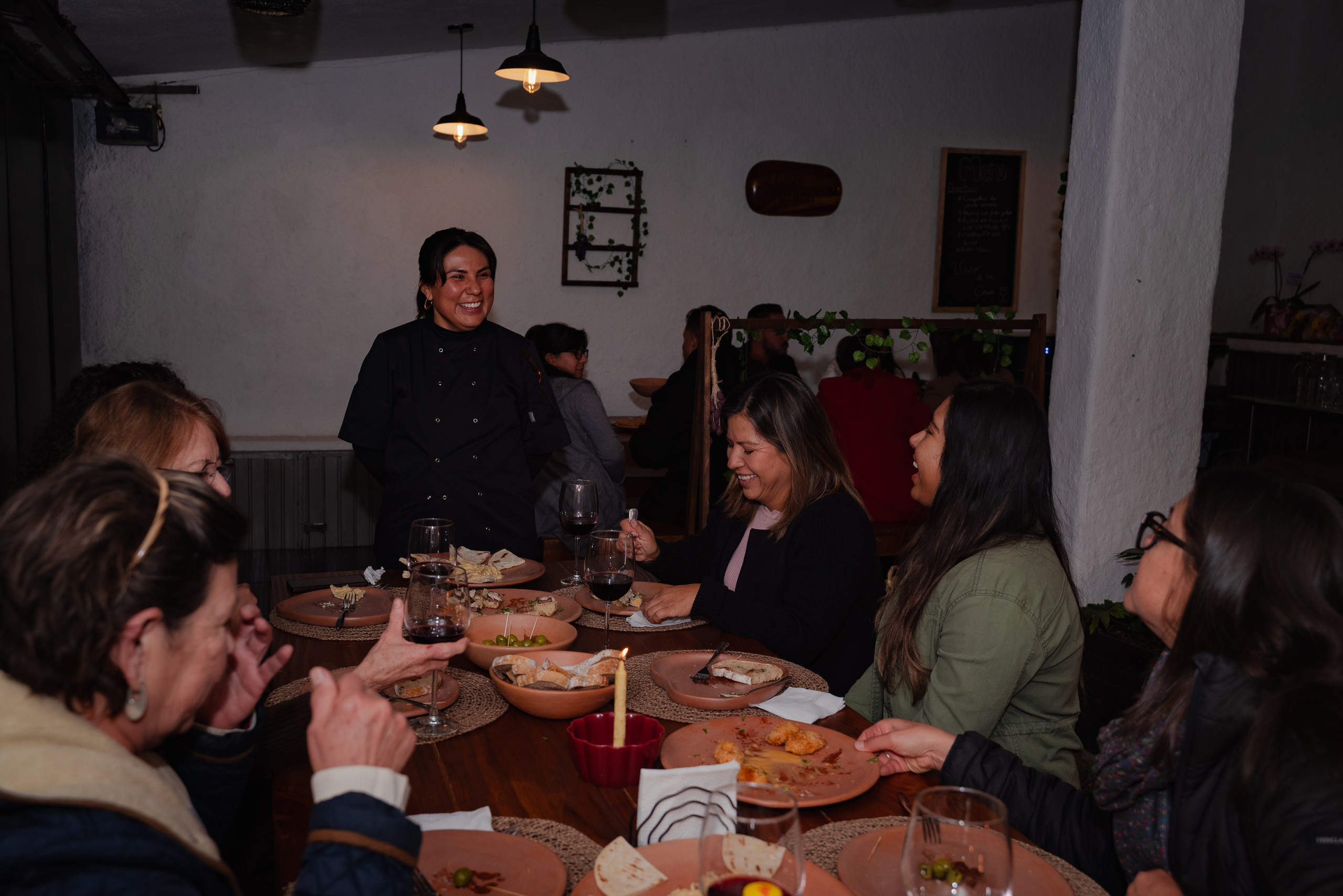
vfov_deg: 42.2
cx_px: 619
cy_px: 464
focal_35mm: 31
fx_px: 1162
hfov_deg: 60.0
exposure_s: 1/200
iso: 250
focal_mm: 28
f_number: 4
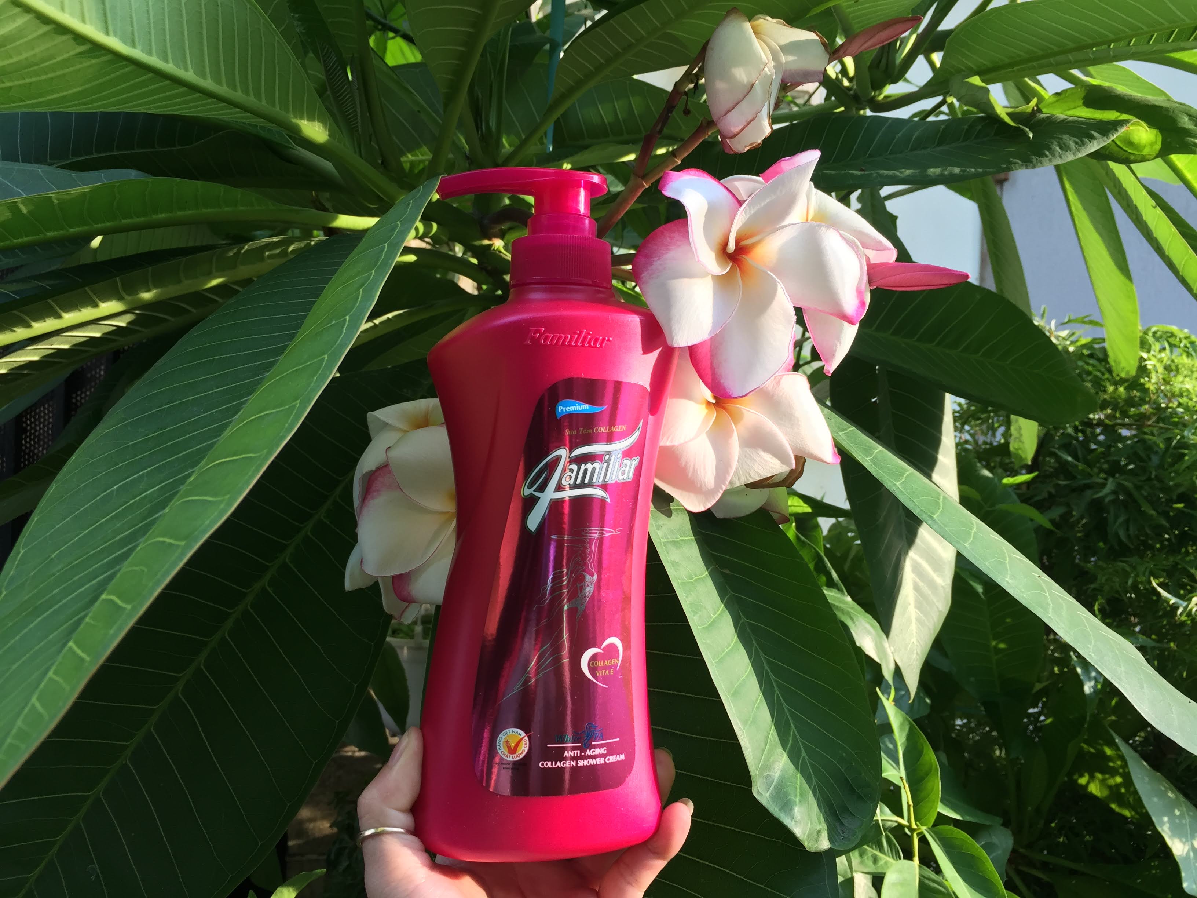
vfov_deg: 48.2
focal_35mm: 29
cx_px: 598
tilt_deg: +2.4
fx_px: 1003
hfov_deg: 61.7
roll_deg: -2.2
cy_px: 449
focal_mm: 4.15
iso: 40
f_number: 2.2
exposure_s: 1/100
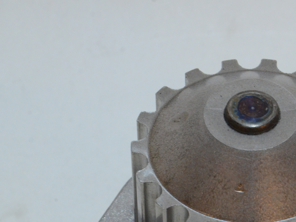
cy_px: 209
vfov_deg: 4.4
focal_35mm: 334
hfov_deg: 5.9
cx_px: 251
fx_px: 2857
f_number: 18
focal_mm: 105
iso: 1600
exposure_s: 1/50
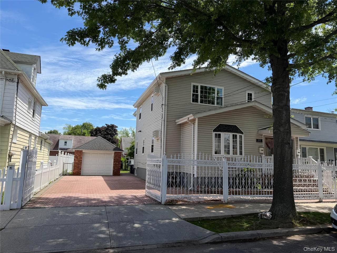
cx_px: 168
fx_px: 234
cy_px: 126
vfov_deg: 56.8
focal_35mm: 24
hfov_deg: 71.6
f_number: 1.78
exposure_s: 1/3953
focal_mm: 6.76
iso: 80
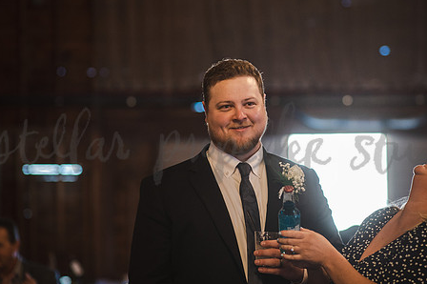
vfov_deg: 12.4
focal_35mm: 110
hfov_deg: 18.6
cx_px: 241
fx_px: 1304
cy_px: 143
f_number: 2
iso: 1600
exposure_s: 1/200
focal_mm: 85
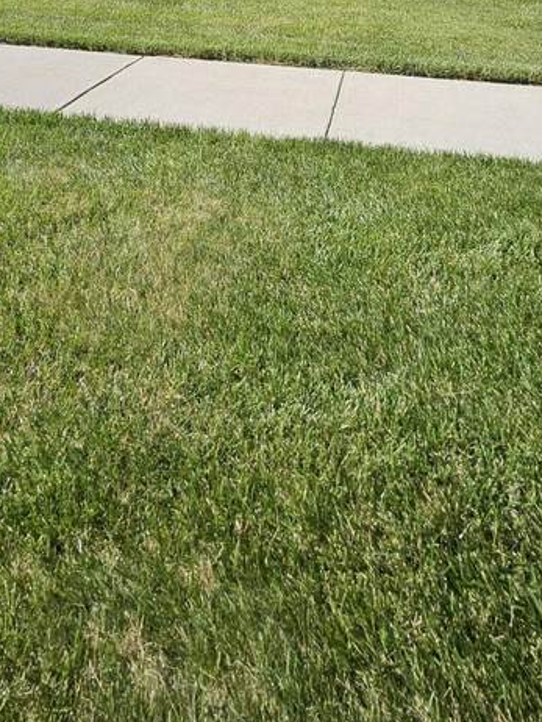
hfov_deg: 51.4
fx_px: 563
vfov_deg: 51.4
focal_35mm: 27
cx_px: 269
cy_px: -9
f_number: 2.2
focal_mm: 1.74
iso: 32
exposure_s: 1/1395
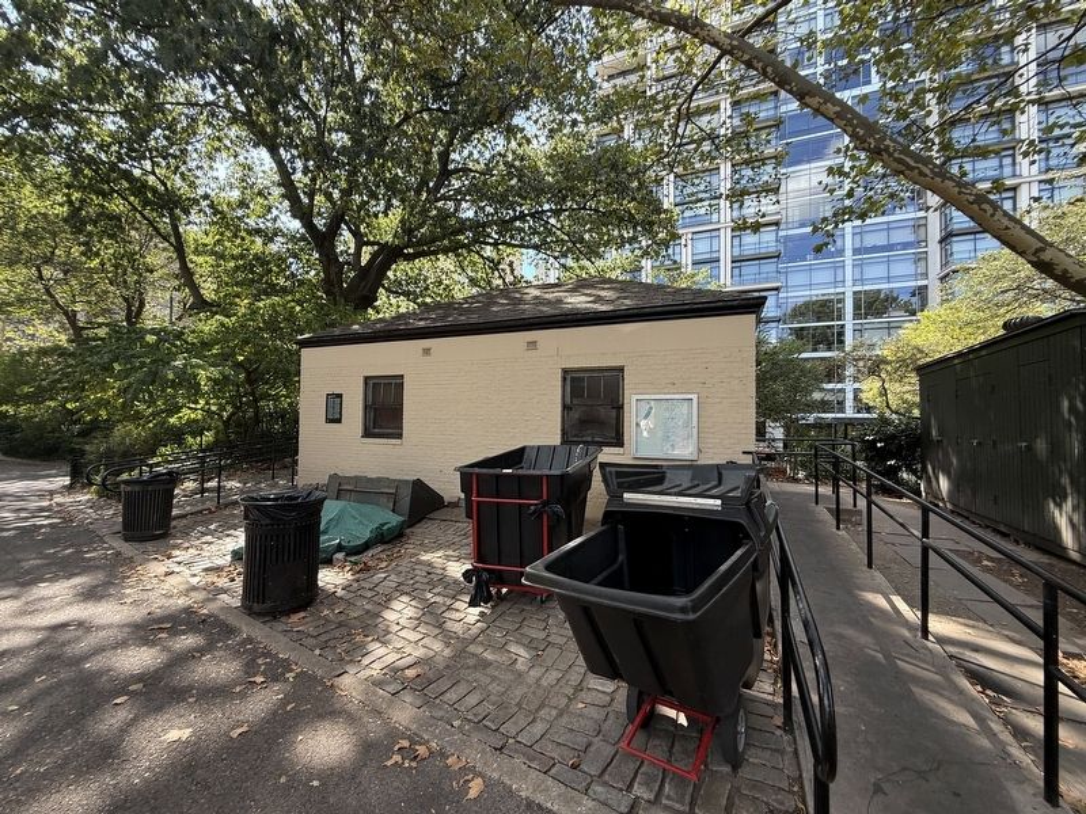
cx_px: 543
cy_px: 407
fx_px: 439
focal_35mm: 14
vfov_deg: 85.7
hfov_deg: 102.1
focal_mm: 2.22
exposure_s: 1/146
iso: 50
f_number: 2.2
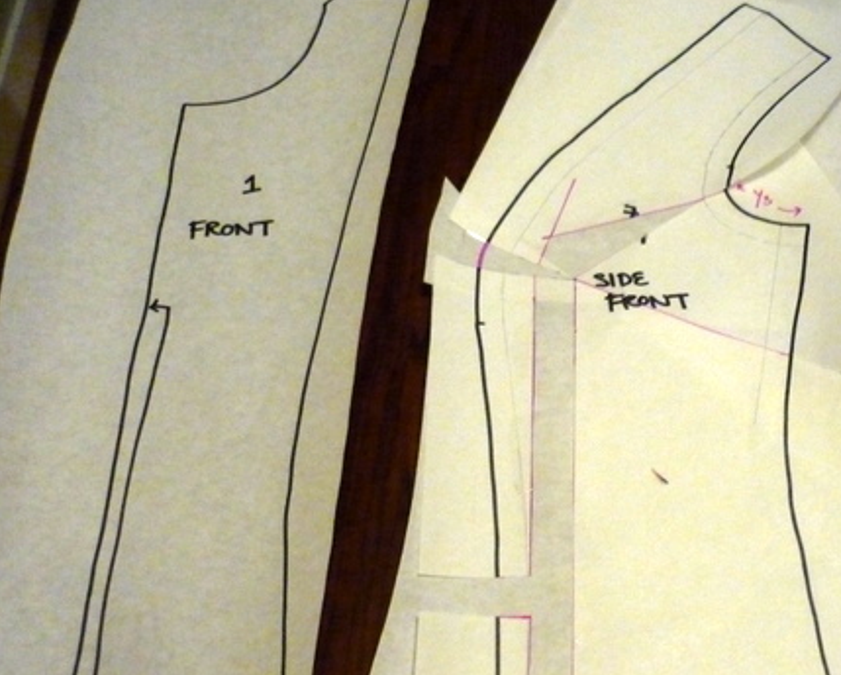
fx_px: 1121
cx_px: 586
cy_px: 394
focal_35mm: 45
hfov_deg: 40.4
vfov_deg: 33.4
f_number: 2.8
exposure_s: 1/30
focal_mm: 5.5
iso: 800
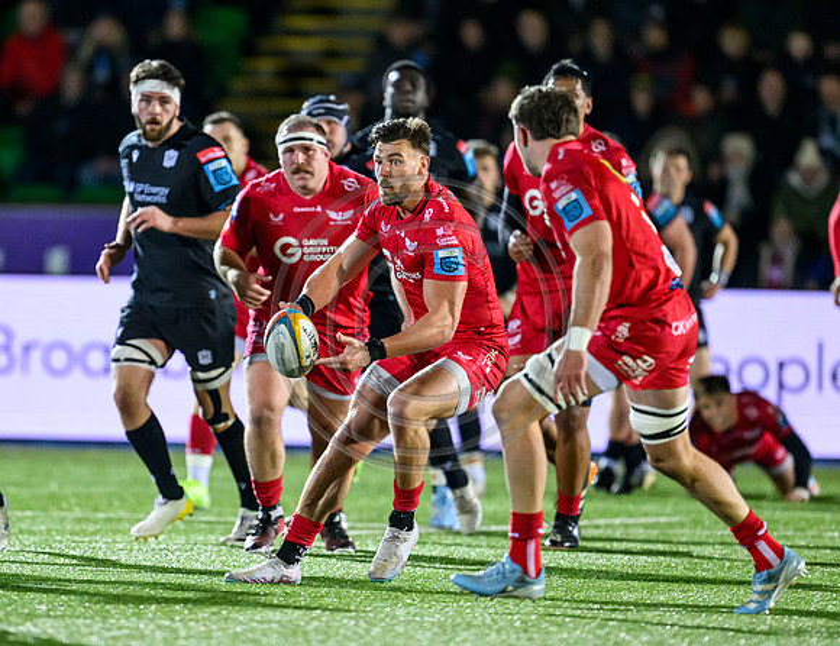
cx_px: 350
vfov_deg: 2.6
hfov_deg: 3.4
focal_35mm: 584
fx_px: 14308
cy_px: 288
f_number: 2.8
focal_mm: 400
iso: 8000
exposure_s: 1/1000
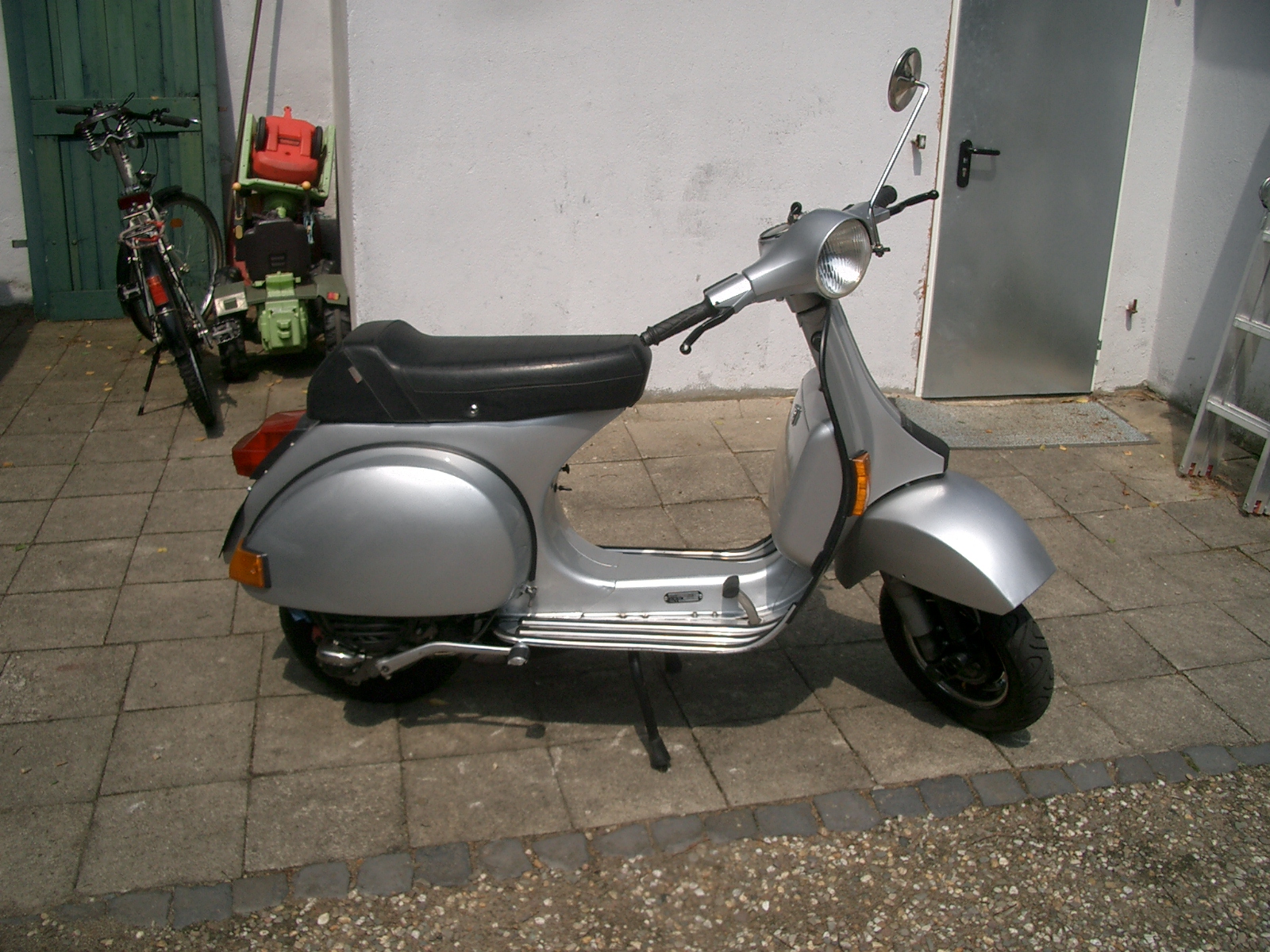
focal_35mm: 35
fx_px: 1284
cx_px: 635
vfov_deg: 40.7
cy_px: 476
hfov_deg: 52.6
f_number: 4.3
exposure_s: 1/800
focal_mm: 5.8
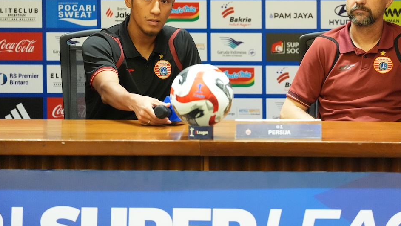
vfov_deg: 3.0
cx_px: 243
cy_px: 63
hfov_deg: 5.4
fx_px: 4252
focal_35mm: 400
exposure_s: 1/100
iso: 8000
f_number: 2.8
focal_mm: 300
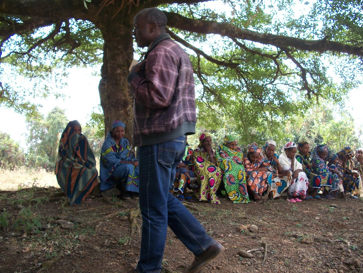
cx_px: 182
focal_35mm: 35
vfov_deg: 40.7
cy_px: 136
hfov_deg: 52.6
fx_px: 367
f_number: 3.1
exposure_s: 1/125
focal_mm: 6.3
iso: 80
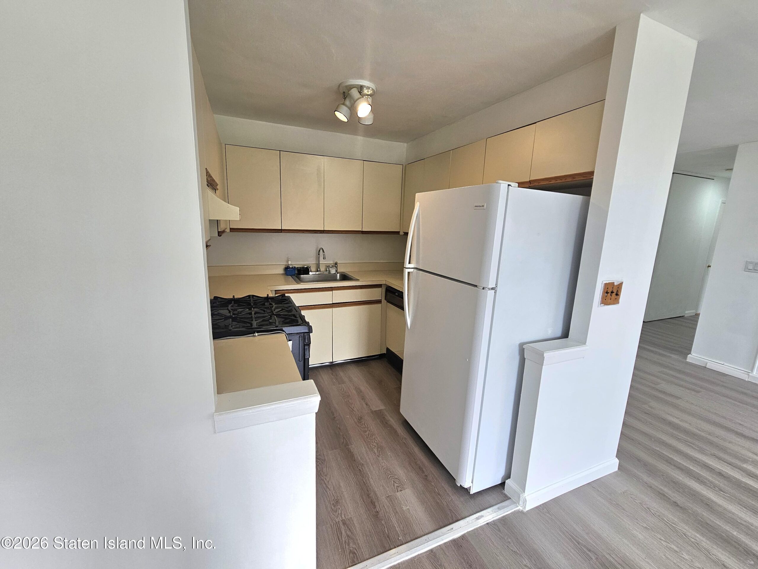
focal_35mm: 13
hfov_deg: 106.2
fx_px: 285
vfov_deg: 89.9
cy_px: 284
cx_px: 379
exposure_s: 1/120
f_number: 2.2
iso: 80
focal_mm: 2.2
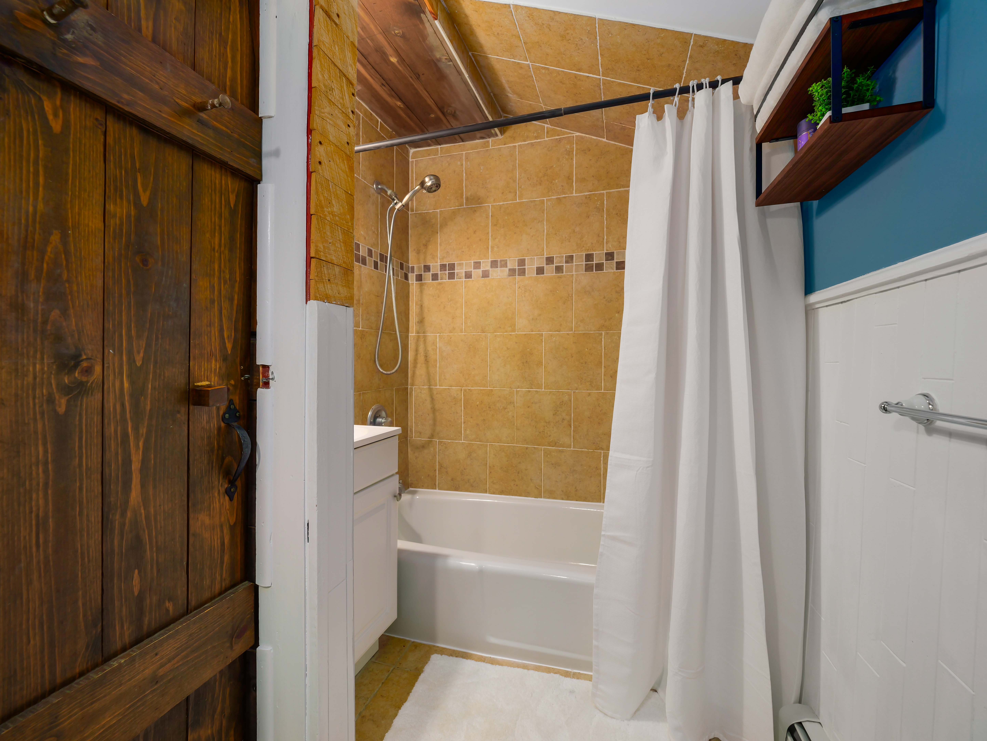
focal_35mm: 14
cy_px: 370
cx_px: 494
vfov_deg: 85.7
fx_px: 399
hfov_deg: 102.0
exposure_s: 1/13
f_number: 3.5
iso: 800
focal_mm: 7
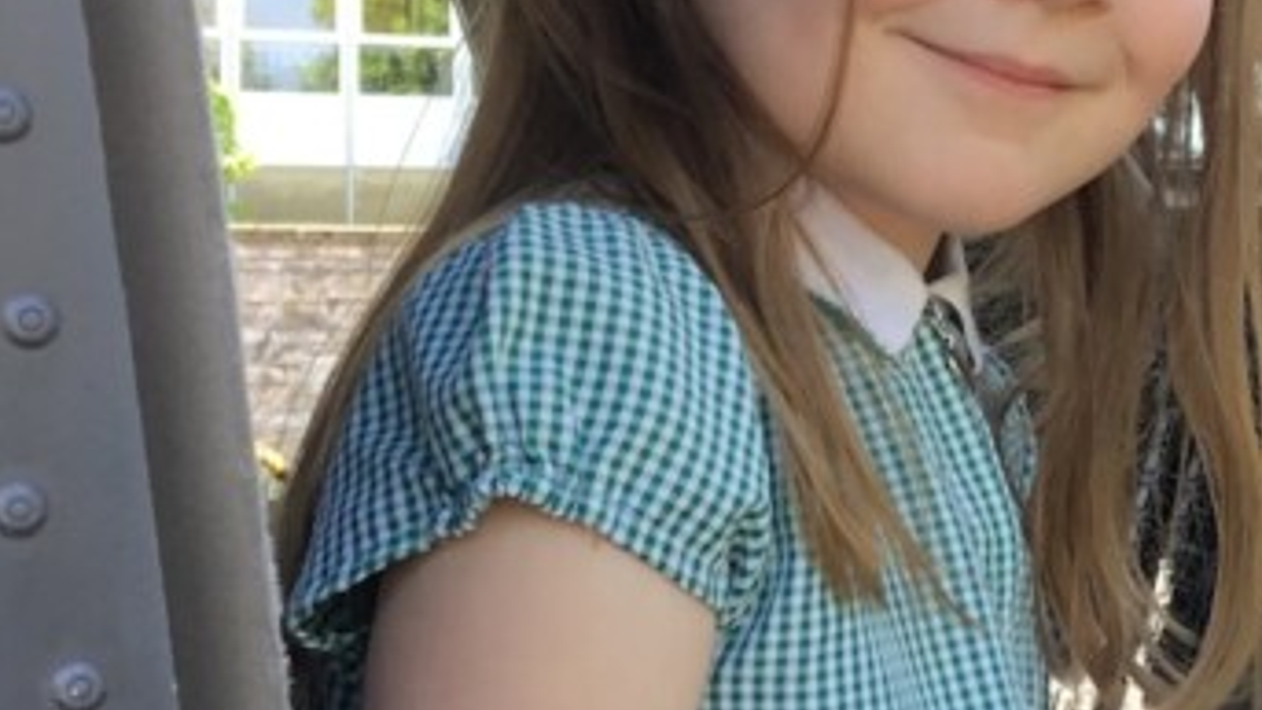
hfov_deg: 22.6
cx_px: 1117
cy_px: 265
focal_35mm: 92
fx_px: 3079
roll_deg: -1.4
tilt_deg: -1.5
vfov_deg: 13.1
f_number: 2.4
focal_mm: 3.3
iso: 25
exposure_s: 1/100
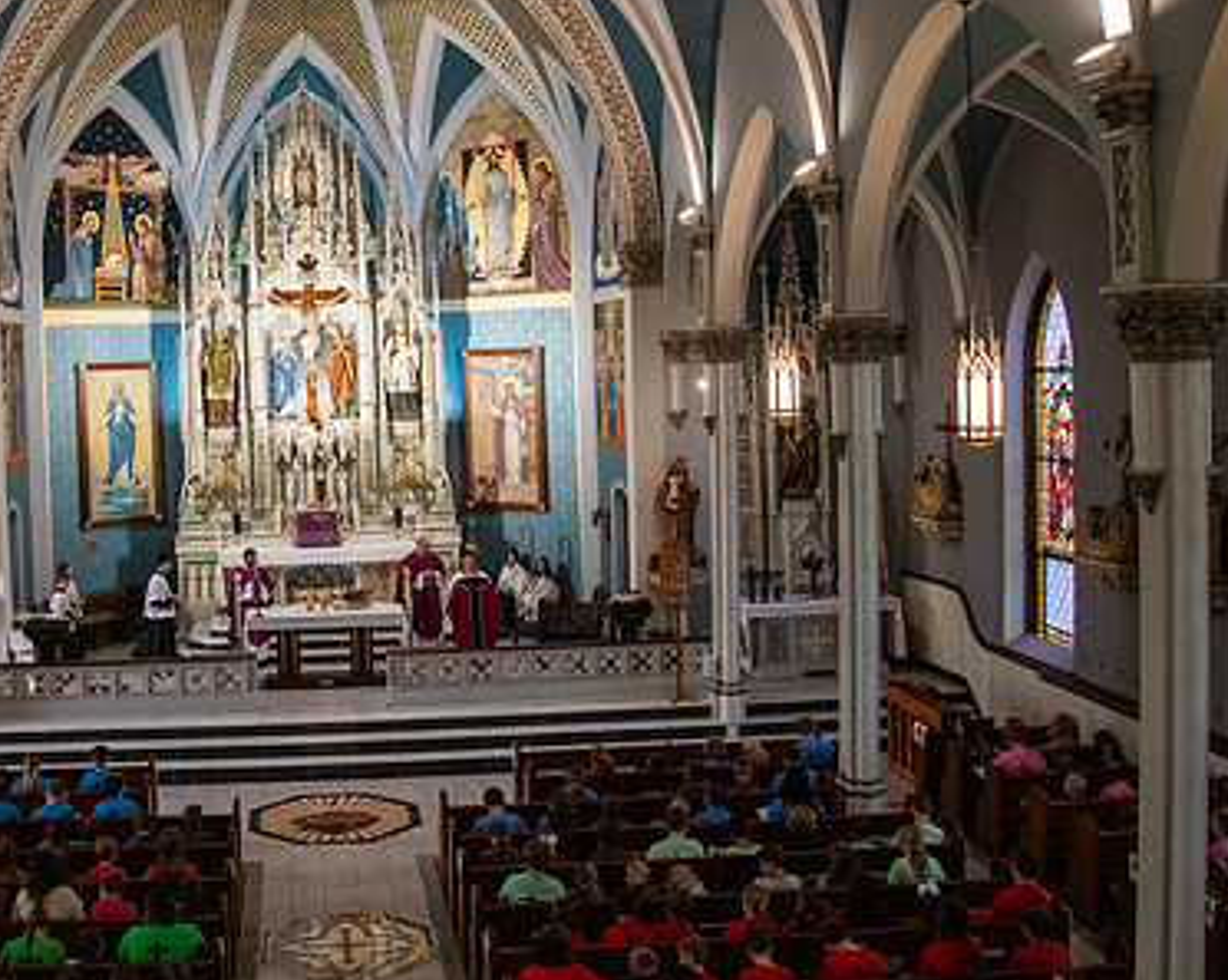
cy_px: 388
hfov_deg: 43.4
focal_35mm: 41
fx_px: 1489
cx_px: 314
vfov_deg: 36.3
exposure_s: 1/80
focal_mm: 28
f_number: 11
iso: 4000
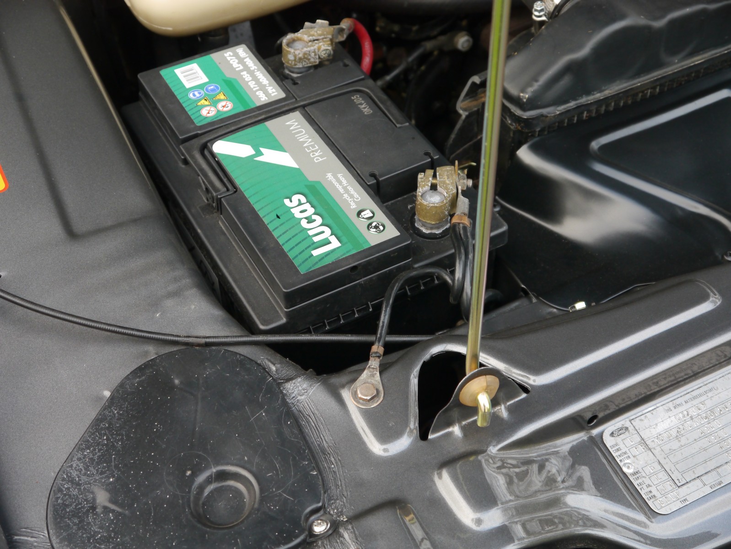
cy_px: 274
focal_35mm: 52
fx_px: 1099
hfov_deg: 36.8
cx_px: 366
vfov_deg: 28.1
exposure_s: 1/60
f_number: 4.7
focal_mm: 26
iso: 500
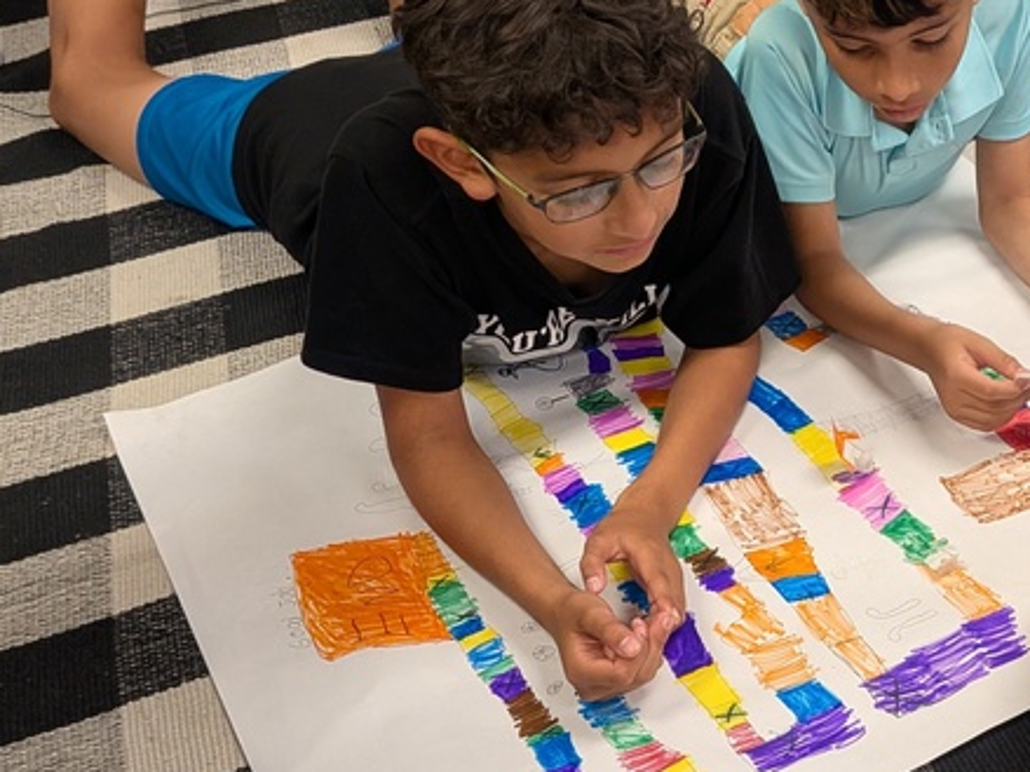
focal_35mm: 56
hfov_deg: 31.9
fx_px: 1666
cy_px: 385
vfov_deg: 26.1
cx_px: 1007
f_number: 1.7
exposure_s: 1/120
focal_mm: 4.53
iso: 335
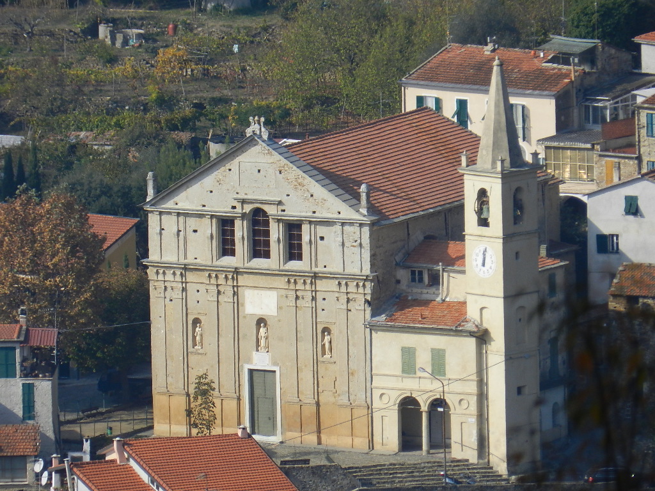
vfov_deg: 2.2
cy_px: 246
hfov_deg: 3.0
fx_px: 12659
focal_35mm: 669
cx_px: 328
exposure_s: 1/800
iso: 160
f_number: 5.7
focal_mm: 118.9
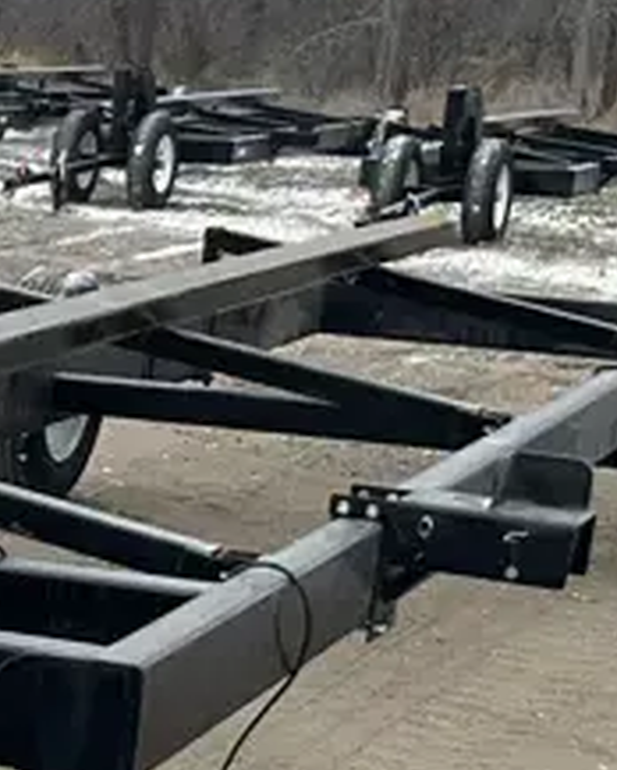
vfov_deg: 14.8
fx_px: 2849
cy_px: 940
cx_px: -553
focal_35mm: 125
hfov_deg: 11.3
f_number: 1.8
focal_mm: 3
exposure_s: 1/254
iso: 25
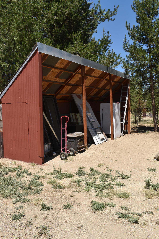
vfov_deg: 61.9
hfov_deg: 43.6
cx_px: 80
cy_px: 120
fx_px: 199
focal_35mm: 30
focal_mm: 20
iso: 100
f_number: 11
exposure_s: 1/200
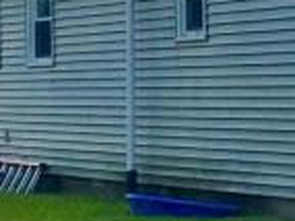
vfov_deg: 7.1
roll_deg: -0.4
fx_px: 1771
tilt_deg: +0.0
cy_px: 120
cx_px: 559
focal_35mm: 208
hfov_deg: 9.0
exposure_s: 1/2198
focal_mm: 4.15
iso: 32
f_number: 2.2
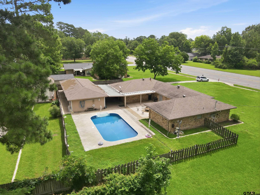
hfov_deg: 71.6
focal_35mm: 24
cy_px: 98
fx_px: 180
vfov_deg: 56.8
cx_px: 130
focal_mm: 4.5
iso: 100
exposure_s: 1/640
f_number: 2.8
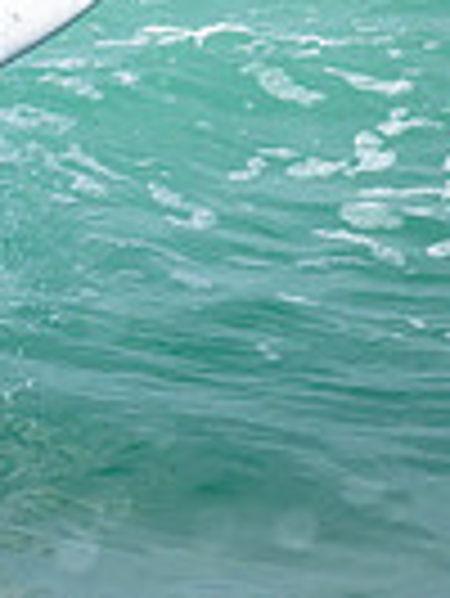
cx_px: -449
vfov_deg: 0.5
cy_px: -45
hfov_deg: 0.4
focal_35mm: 3771
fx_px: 65258
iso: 360
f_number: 6.3
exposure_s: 1/2000
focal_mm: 800
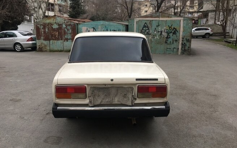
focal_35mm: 31
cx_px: 119
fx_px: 200
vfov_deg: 40.6
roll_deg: -0.5
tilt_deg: -11.2
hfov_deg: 61.2
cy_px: 69
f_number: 2.2
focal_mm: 4.15
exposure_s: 1/100
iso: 25
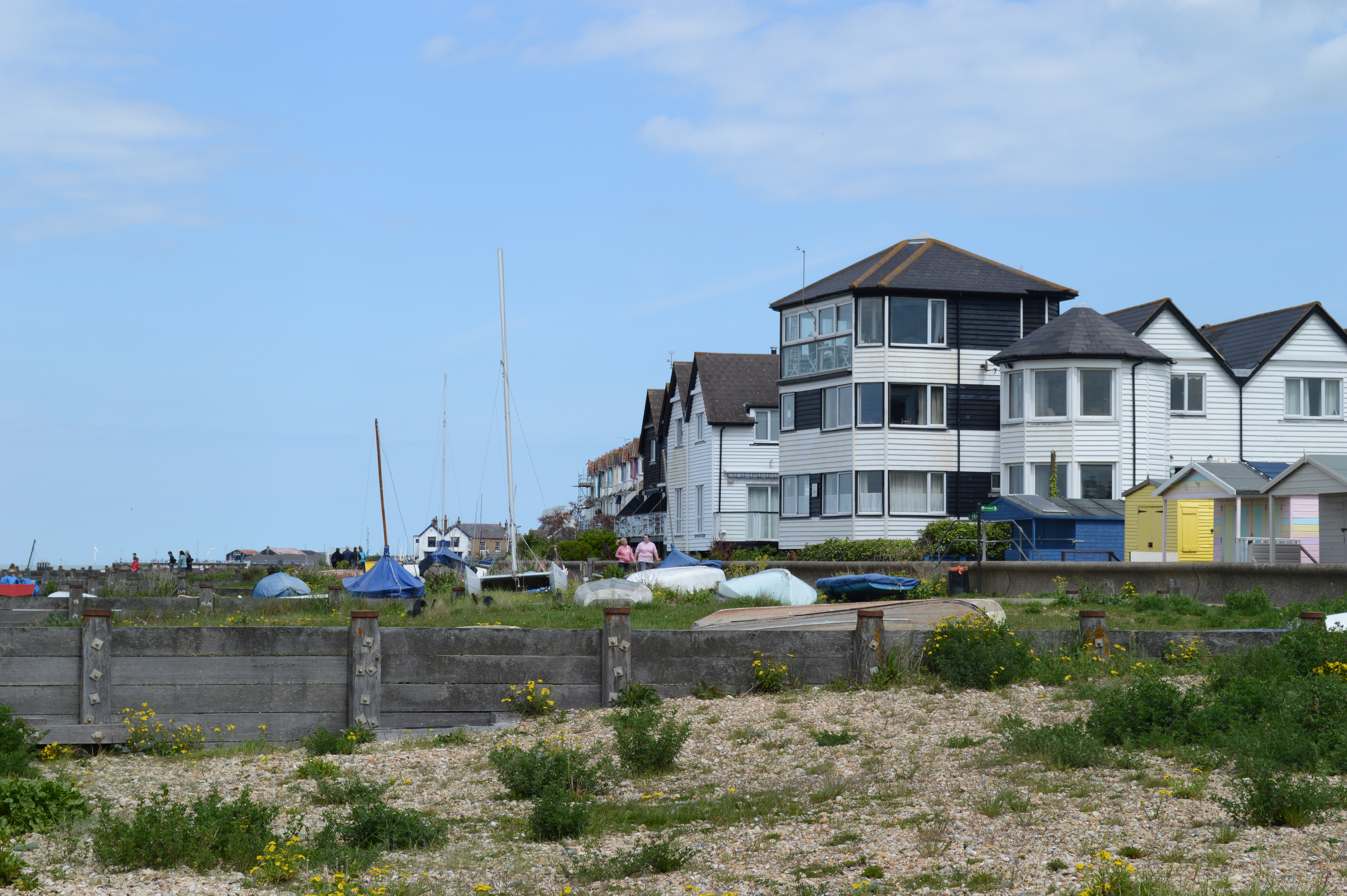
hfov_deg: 28.1
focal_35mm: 72
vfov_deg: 18.9
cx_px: 674
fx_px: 2692
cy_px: 448
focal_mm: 48
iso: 100
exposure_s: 1/250
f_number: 10
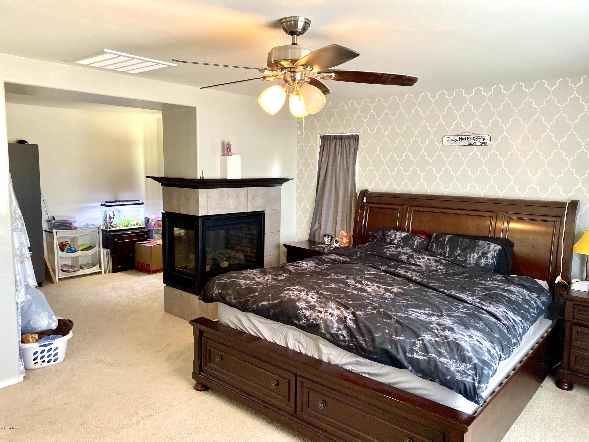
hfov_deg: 67.3
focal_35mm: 26
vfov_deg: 53.1
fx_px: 442
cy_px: 221
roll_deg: -1.3
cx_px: 294
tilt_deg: -6.5
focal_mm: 4.25
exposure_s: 1/60
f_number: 1.8
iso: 250
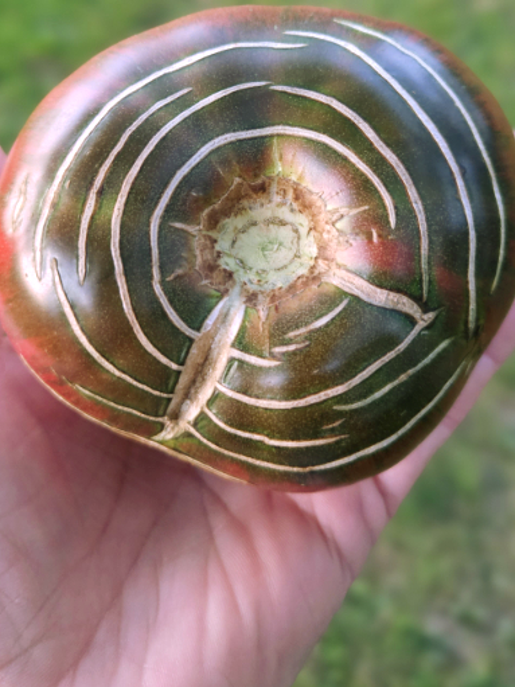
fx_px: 714
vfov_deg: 50.2
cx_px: 269
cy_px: 215
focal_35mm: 36
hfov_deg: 39.6
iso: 1000
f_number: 1.8
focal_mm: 5.4
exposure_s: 1/24
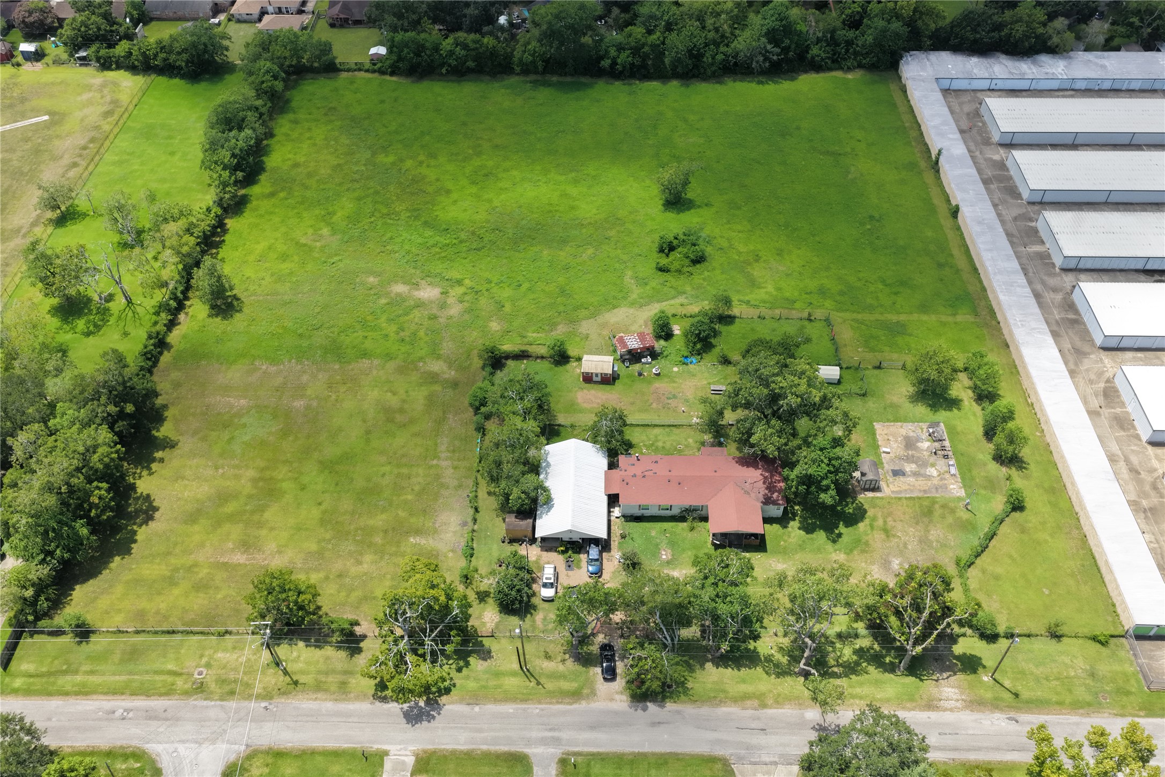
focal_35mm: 28
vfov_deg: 46.4
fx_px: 906
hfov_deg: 65.5
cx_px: 582
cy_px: 388
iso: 800
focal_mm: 14.45
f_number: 2.8
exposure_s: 1/4000
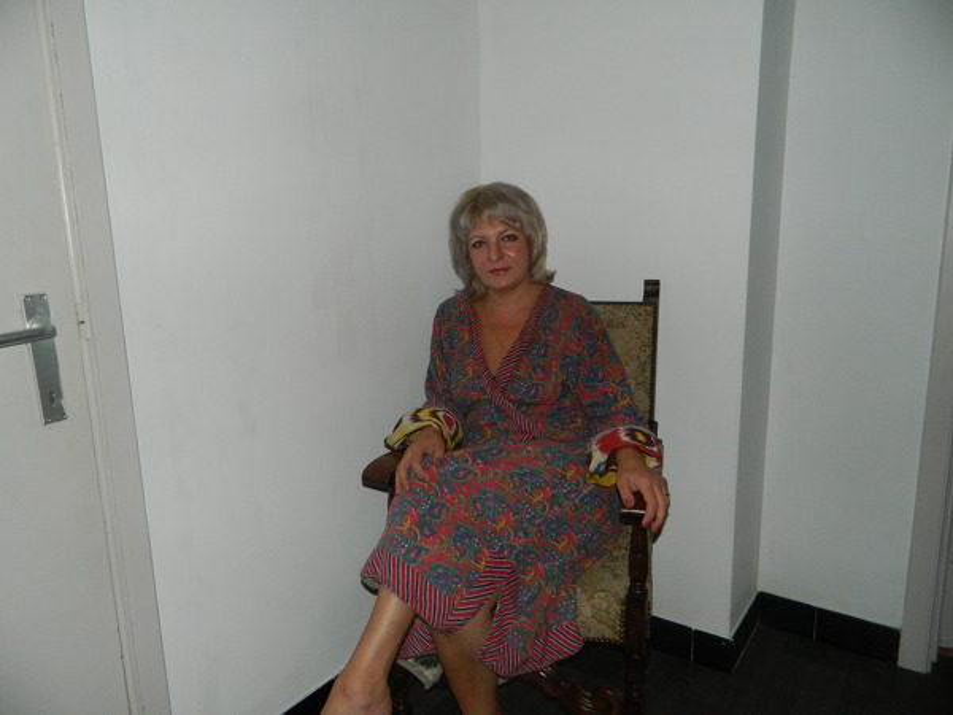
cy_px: 358
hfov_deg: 69.4
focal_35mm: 25
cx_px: 476
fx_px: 688
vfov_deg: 54.9
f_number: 3.1
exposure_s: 1/30
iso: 200
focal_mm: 4.5
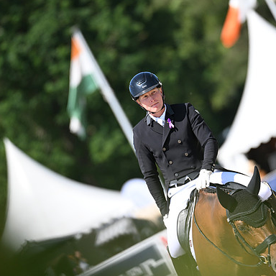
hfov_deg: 3.4
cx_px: 166
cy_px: 138
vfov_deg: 3.4
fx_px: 4628
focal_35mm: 513
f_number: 5
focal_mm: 400
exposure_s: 1/1600
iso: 500
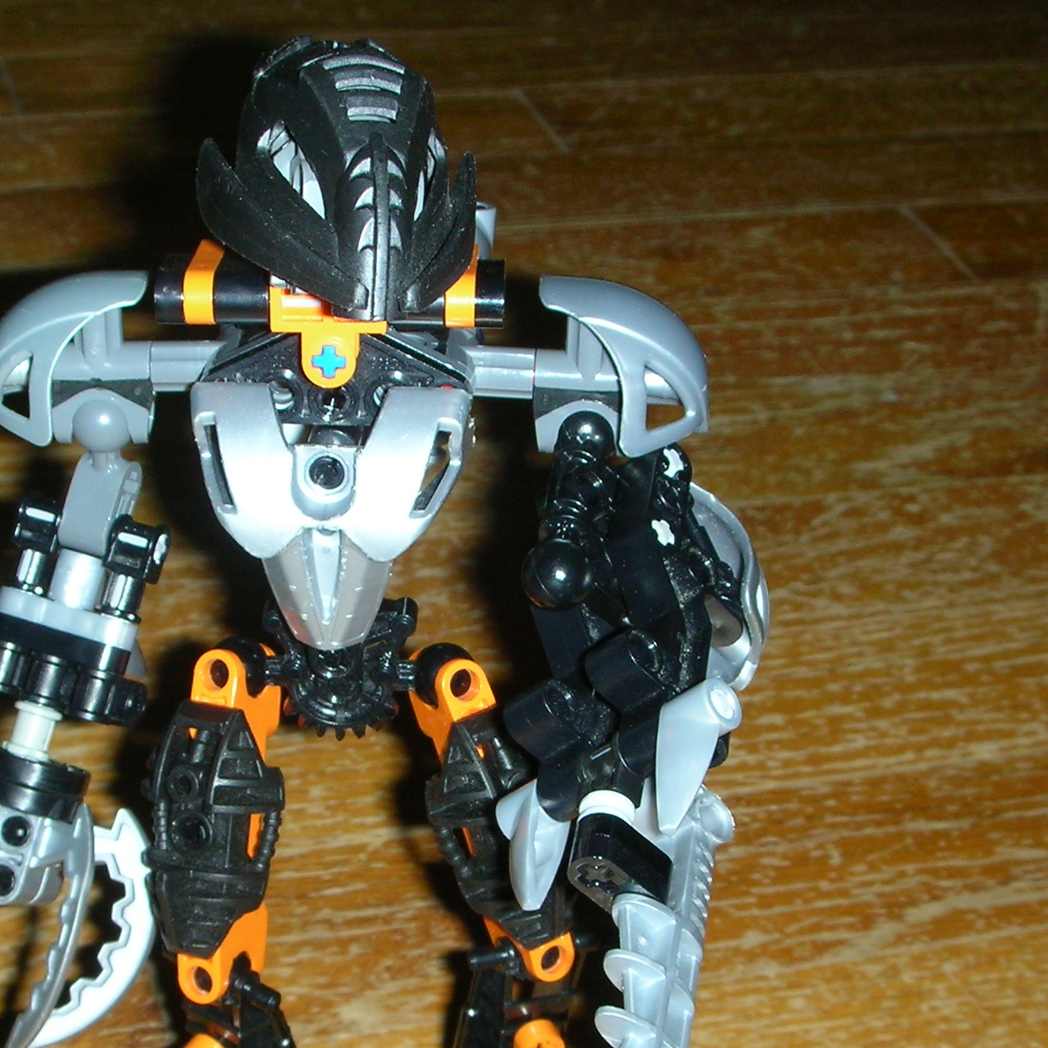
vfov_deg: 25.2
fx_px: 2329
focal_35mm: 68
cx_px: 389
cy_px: 739
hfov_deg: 25.3
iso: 50
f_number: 3
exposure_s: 1/60.1
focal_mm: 5.8
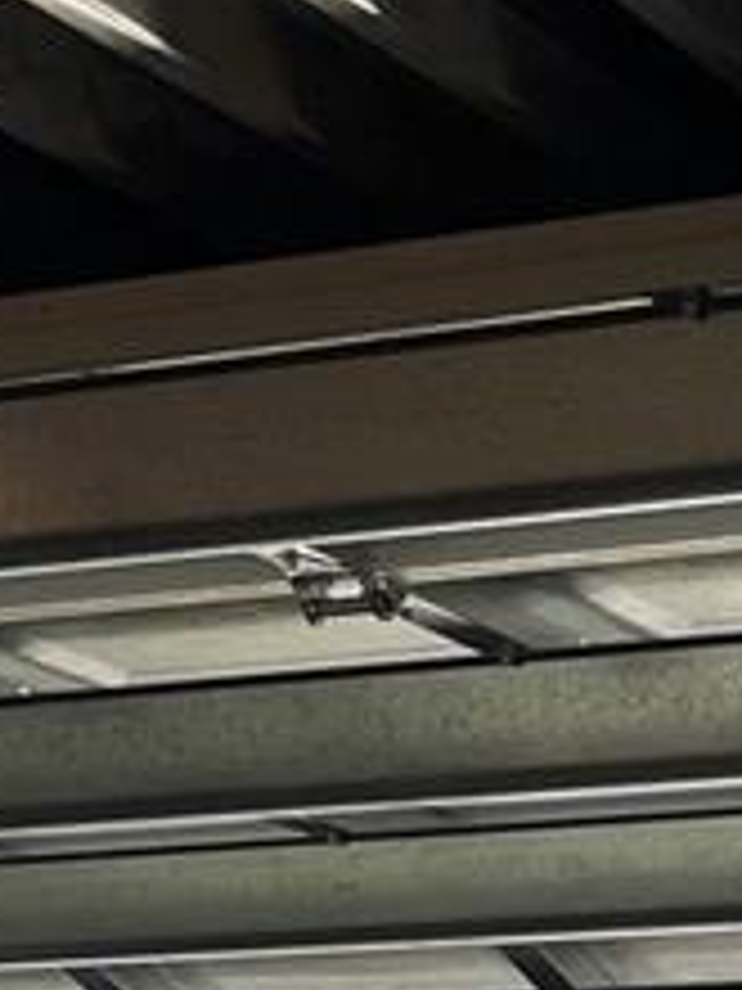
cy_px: 2606
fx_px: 4058
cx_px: 1057
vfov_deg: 11.0
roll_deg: -0.4
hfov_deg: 10.2
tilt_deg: -11.3
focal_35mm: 142
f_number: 1.6
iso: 32
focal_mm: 4.2
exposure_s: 1/1949
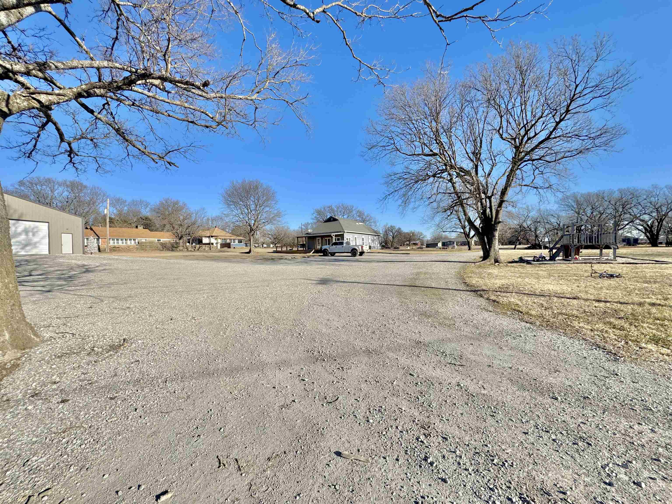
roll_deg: +1.2
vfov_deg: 85.7
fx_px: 272
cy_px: 252
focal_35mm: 14
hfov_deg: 102.1
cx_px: 336
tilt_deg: +1.5
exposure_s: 1/2415
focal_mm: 2.22
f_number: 2.2
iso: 50
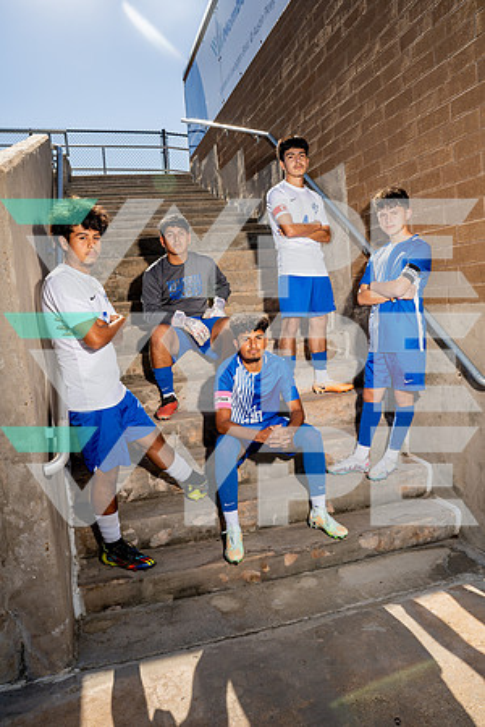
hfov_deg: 47.9
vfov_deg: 67.4
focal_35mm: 27
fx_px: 546
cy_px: 364
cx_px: 242
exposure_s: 1/250
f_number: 8
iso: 100
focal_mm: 27
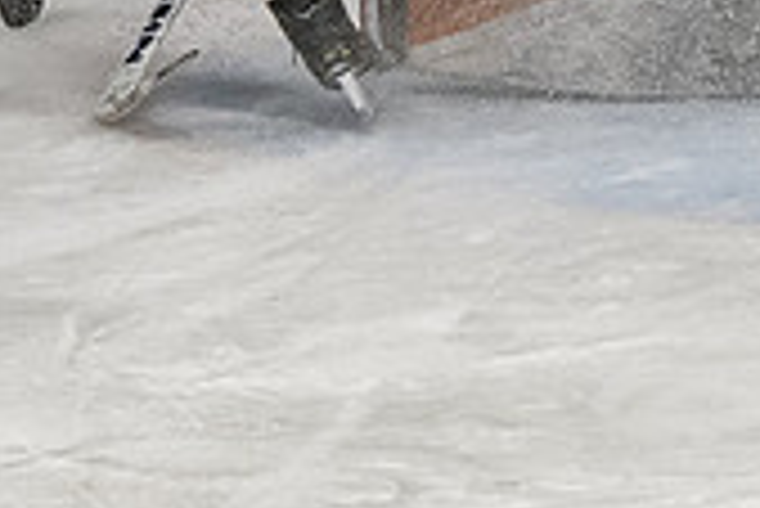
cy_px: -127
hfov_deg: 3.8
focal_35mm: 540
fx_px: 11409
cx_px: 182
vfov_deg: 2.5
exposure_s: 1/800
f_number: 3.2
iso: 1600
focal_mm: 82
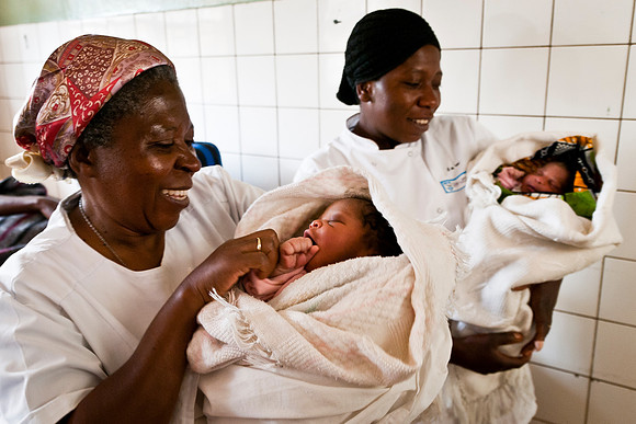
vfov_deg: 43.6
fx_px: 530
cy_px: 212
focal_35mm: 30
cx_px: 318
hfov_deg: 61.9
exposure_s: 1/15
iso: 400
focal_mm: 20
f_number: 3.2
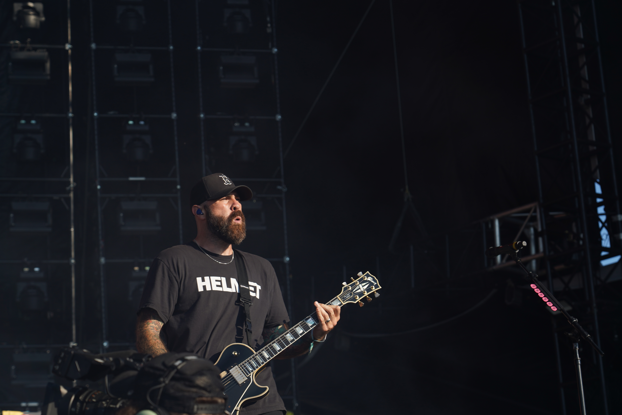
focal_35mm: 105
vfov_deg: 13.0
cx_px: 311
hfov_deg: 19.5
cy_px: 208
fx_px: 1814
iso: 100
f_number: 6.3
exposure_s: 1/320
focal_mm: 105
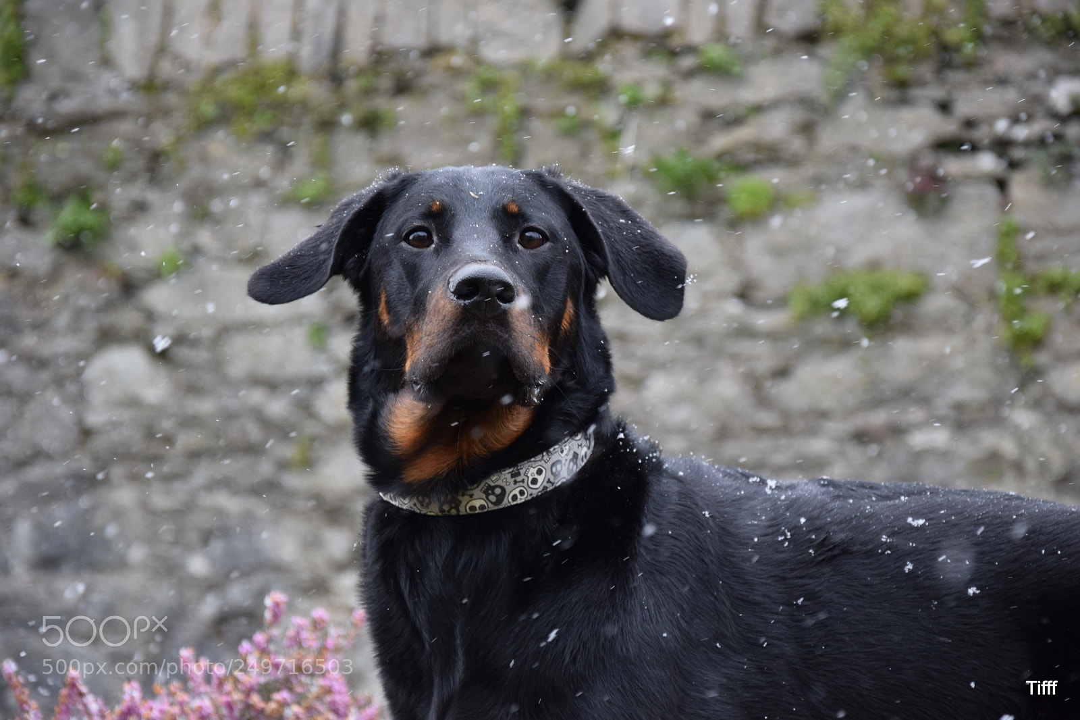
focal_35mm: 138
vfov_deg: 9.9
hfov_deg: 14.9
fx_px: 4139
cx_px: 540
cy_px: 360
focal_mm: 92
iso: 720
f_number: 5.6
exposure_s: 1/250
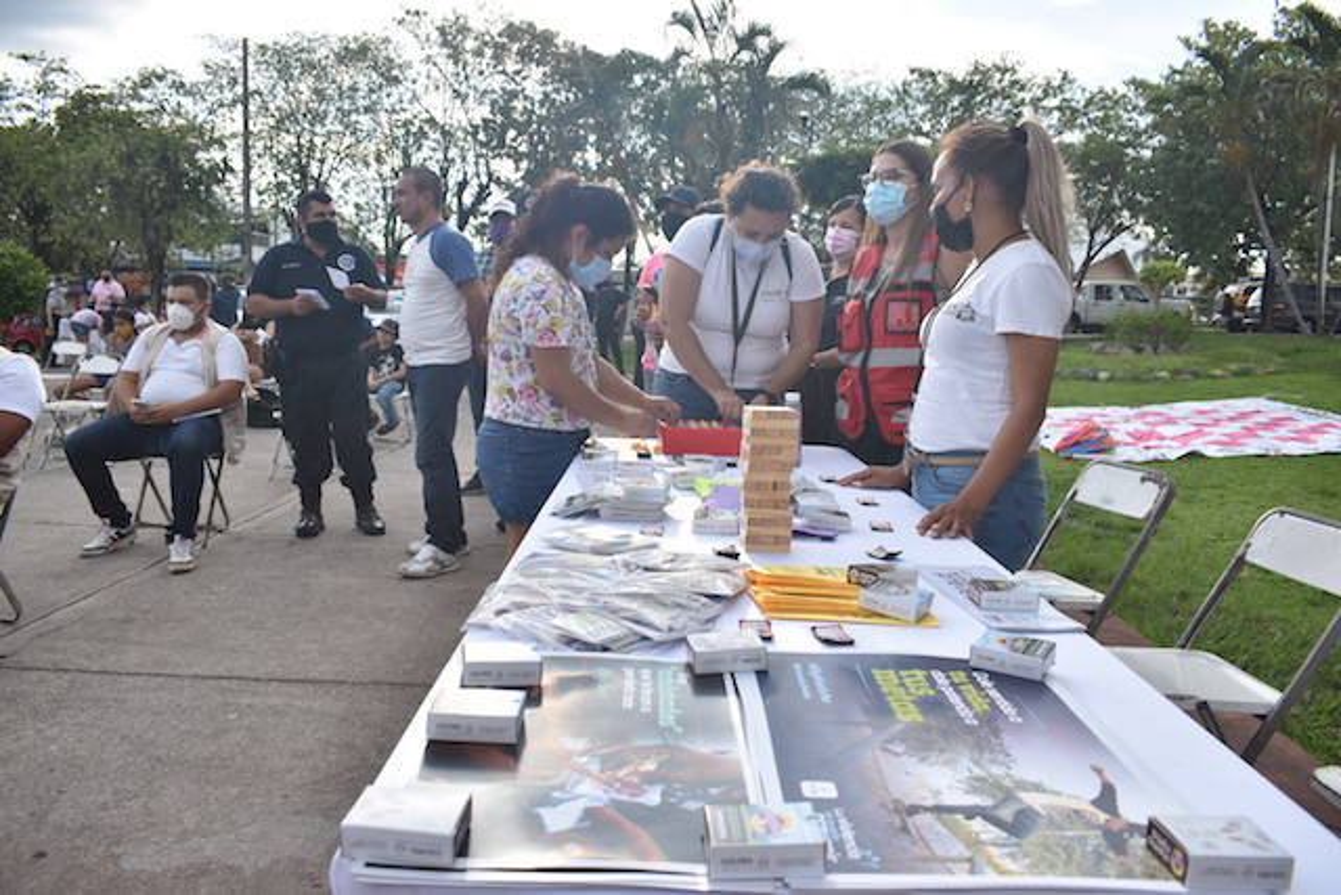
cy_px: 448
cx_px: 670
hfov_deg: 67.4
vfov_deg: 48.0
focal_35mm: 27
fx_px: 1006
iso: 250
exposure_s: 1/640
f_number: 5.6
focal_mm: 18
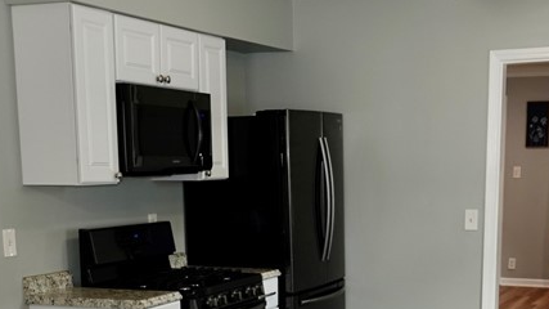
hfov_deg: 32.8
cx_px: 310
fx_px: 931
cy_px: 380
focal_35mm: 64
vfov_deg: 17.8
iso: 125
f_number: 2.4
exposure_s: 1/30
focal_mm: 8.8
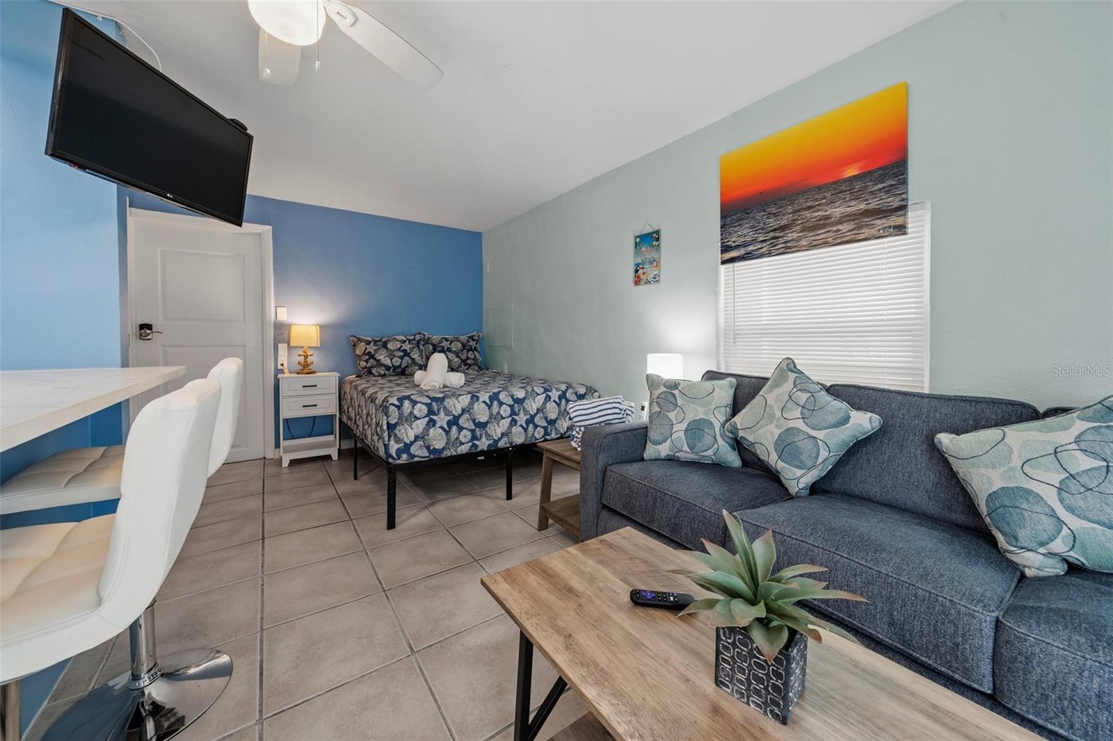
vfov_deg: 90.0
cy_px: 370
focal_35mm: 12
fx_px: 371
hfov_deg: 112.6
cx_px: 556
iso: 250
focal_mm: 12
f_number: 8
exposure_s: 1/1.25
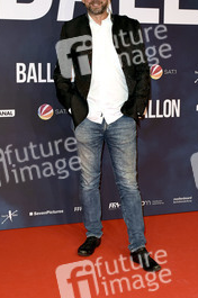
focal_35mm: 68
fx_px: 562
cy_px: 108
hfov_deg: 19.8
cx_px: 146
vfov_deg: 29.5
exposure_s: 1/100
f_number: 6.3
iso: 320
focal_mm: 30
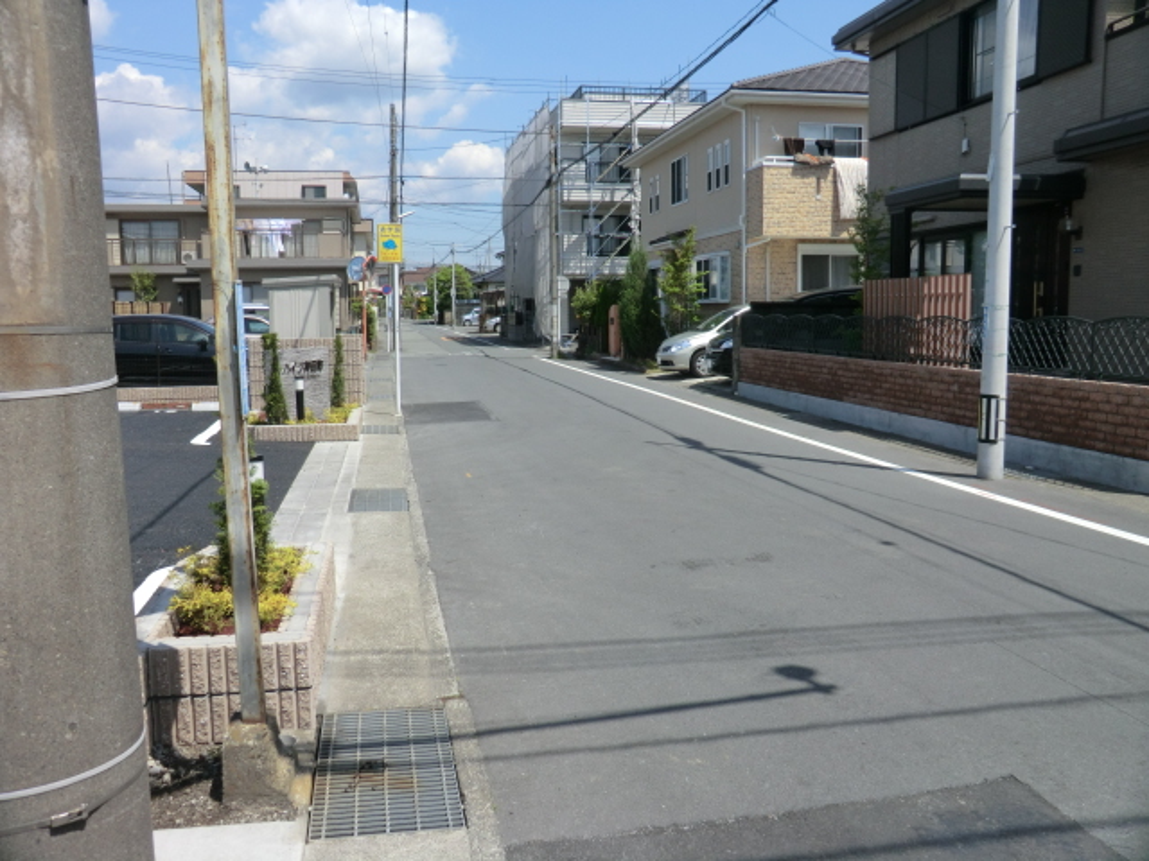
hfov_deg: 61.7
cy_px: 430
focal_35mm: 29
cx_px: 574
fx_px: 963
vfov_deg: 48.2
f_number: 3.5
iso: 80
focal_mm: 5.2
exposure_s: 1/1000
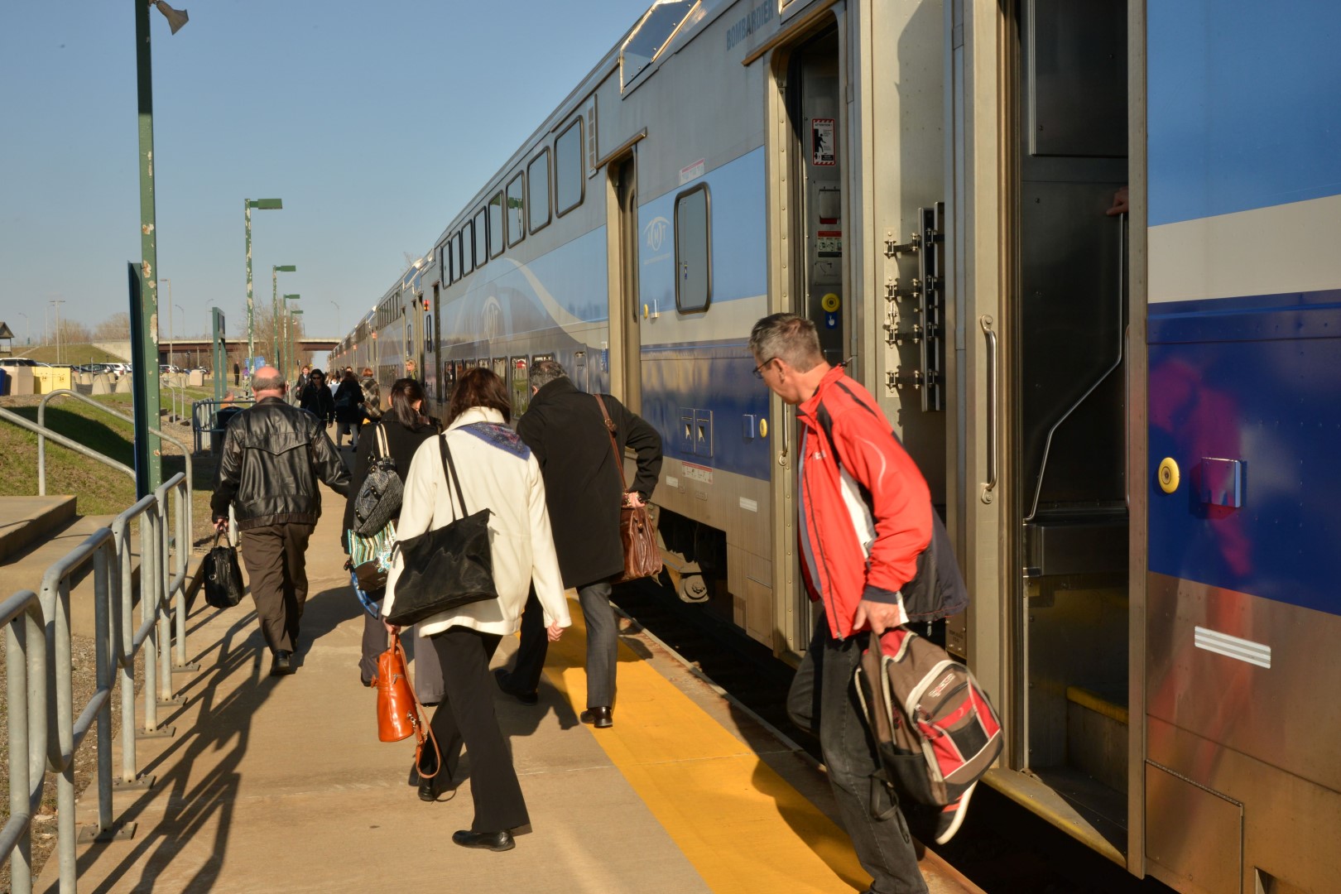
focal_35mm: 38
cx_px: 670
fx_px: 1415
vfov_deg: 35.1
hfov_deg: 50.7
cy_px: 447
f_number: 20
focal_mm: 38
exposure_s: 1/320
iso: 640
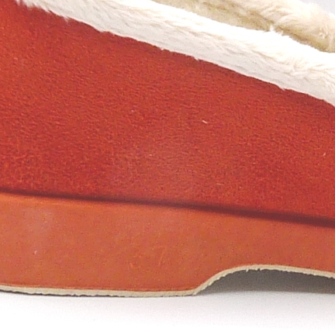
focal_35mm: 157
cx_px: 375
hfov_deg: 11.0
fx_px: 1719
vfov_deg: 11.1
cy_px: 97
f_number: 4.5
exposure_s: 1/200
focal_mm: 4.8
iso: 100
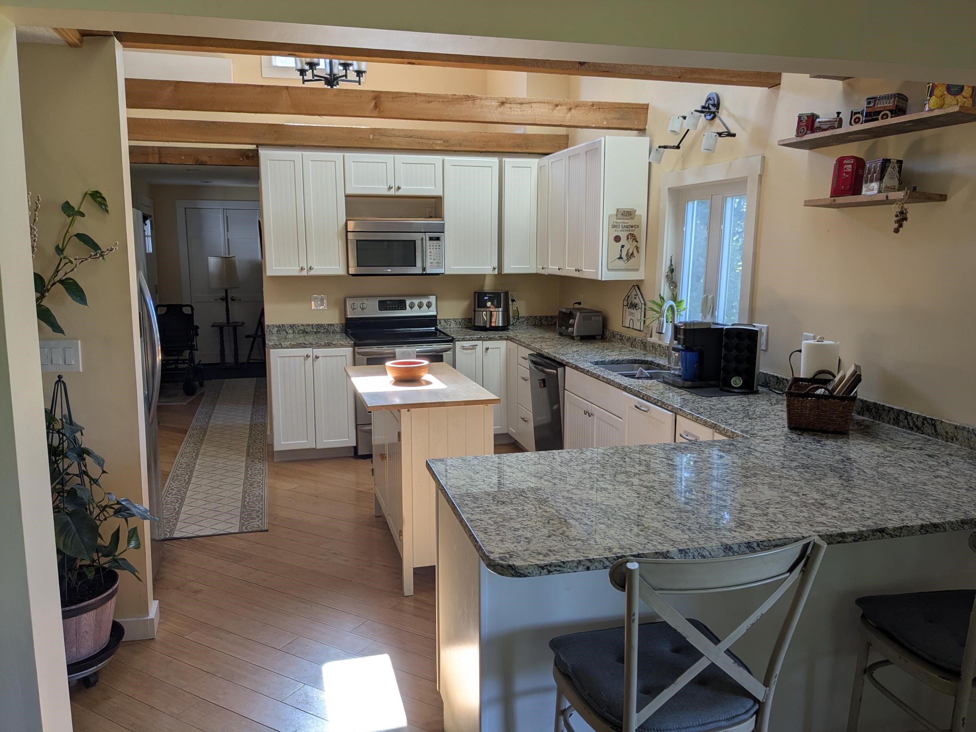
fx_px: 761
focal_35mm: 27
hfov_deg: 65.3
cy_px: 366
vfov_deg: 51.4
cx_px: 488
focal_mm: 4.38
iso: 48
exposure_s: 1/120
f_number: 1.73
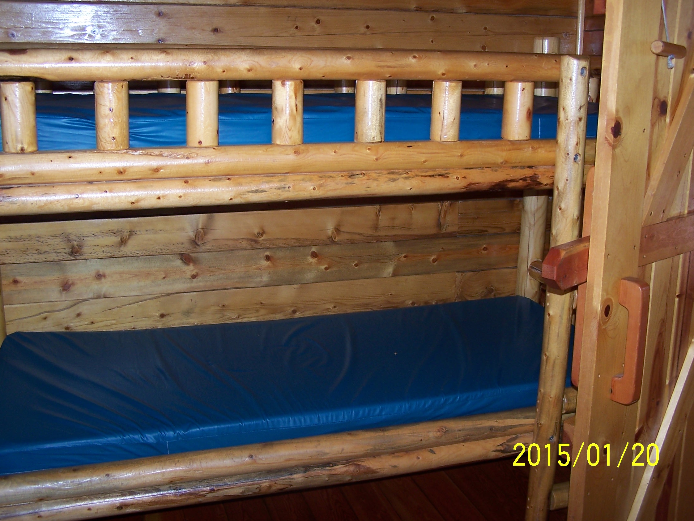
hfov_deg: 47.9
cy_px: 254
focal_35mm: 39
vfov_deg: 36.8
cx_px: 344
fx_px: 782
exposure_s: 1/60
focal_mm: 6.3
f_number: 2.8
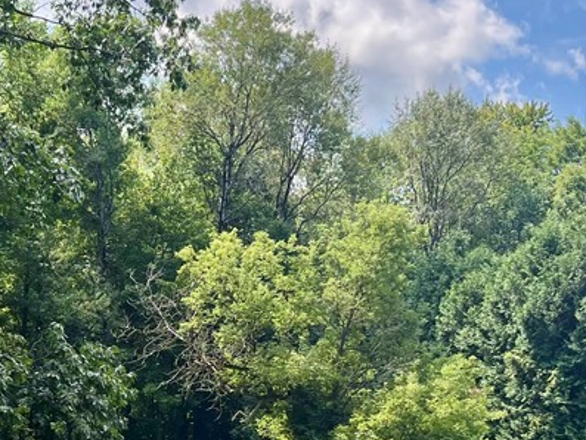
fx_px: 1135
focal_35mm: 67
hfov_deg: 28.6
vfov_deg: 21.6
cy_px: 372
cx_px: 164
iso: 50
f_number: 1.6
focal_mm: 5.1
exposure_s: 1/2179
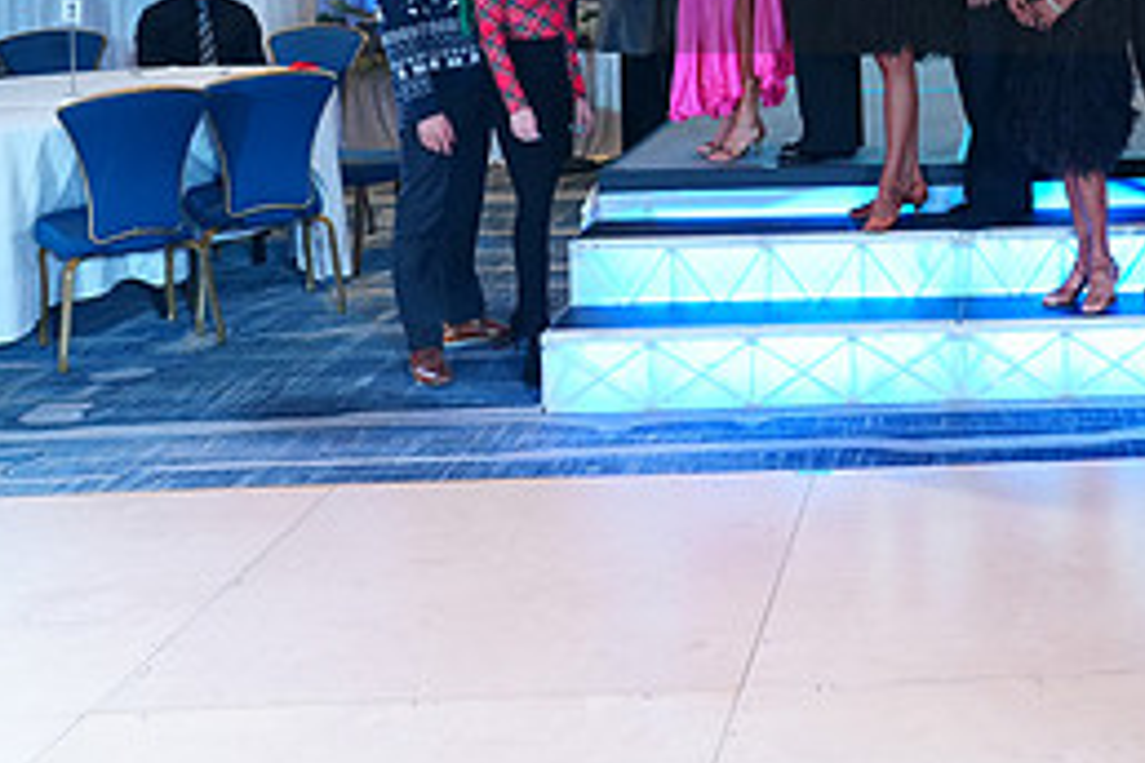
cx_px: 1127
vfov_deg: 23.6
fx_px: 1717
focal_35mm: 54
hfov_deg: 33.9
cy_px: -64
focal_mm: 24
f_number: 4
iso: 2000
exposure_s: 1/200
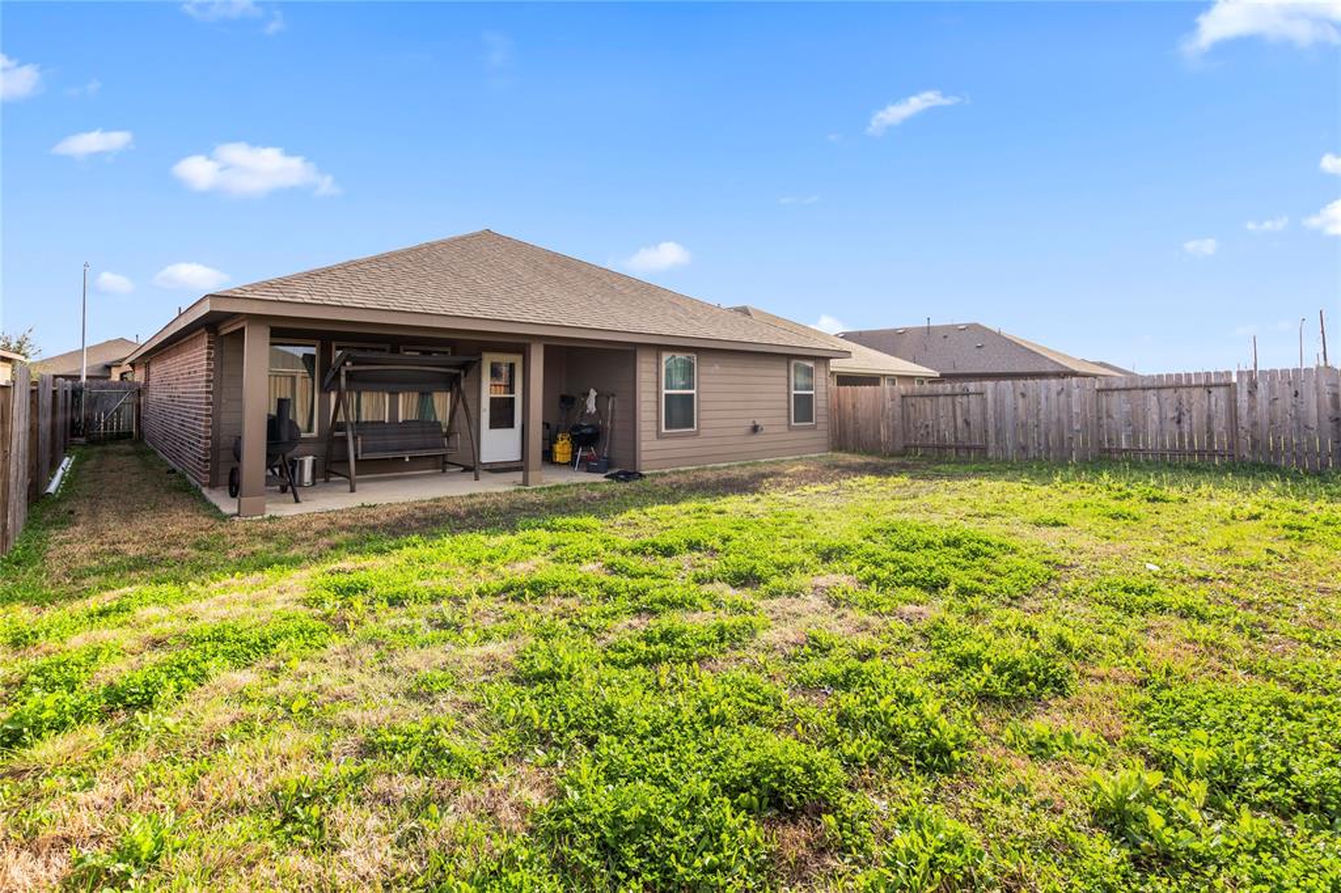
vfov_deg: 73.7
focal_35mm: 16
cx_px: 670
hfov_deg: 96.8
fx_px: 596
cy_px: 446
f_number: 9
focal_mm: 16
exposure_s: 1/100
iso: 100
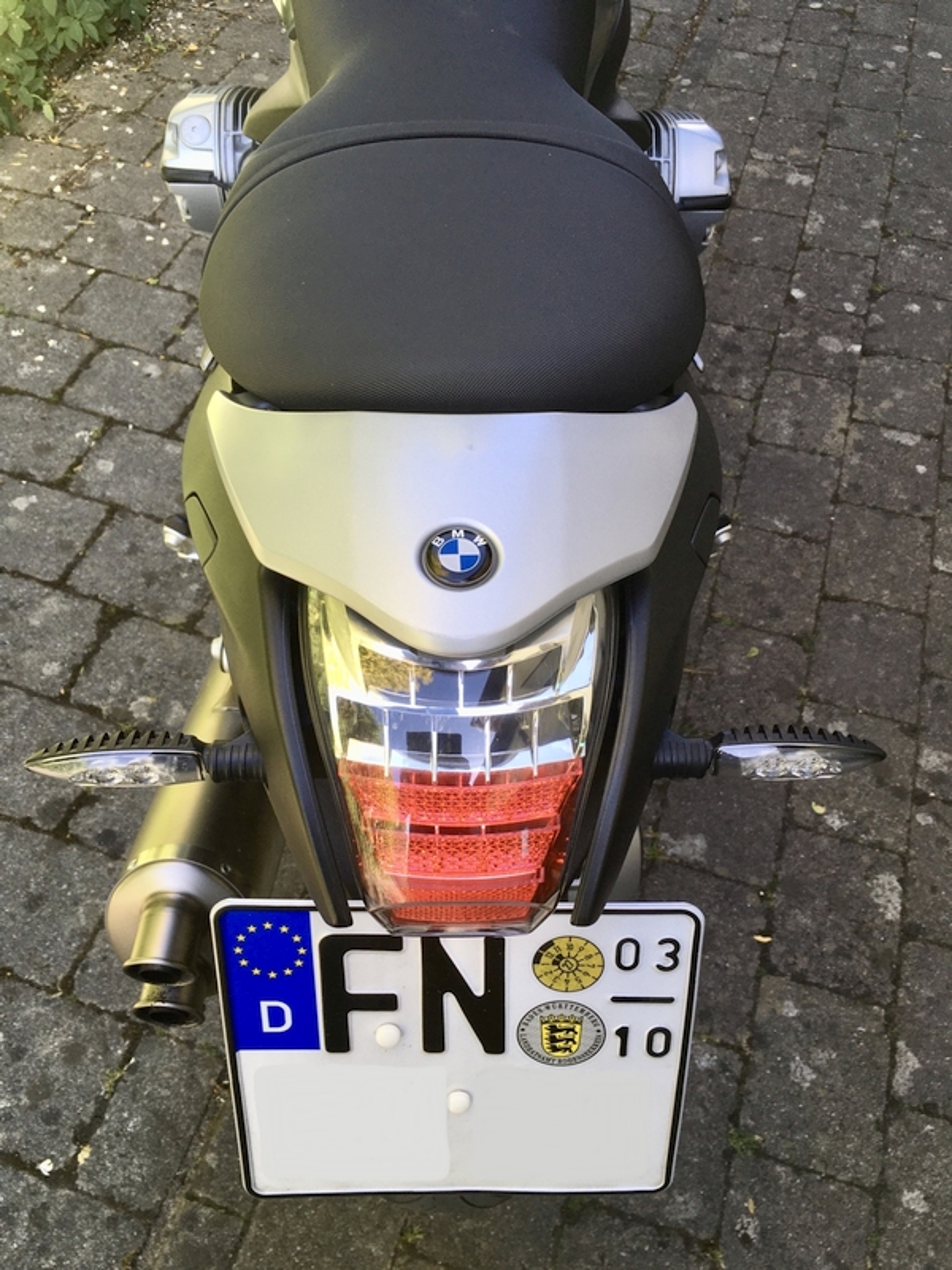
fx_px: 1063
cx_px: 476
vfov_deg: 61.7
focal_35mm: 29
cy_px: 635
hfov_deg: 48.2
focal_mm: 4.15
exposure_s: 1/102
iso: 25
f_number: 2.2
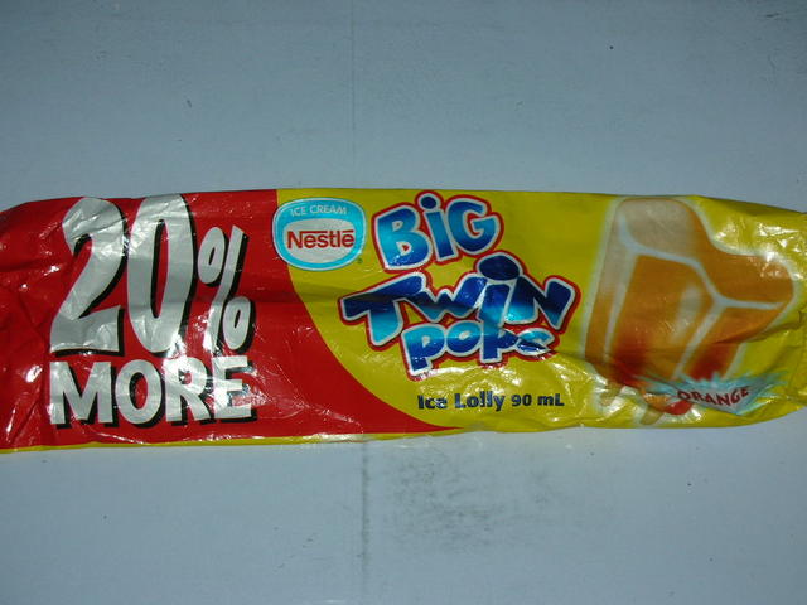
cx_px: 404
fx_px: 1702
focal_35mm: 73
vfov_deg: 20.2
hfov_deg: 26.7
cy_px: 302
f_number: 4.4
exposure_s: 1/120
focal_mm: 12.2
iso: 50
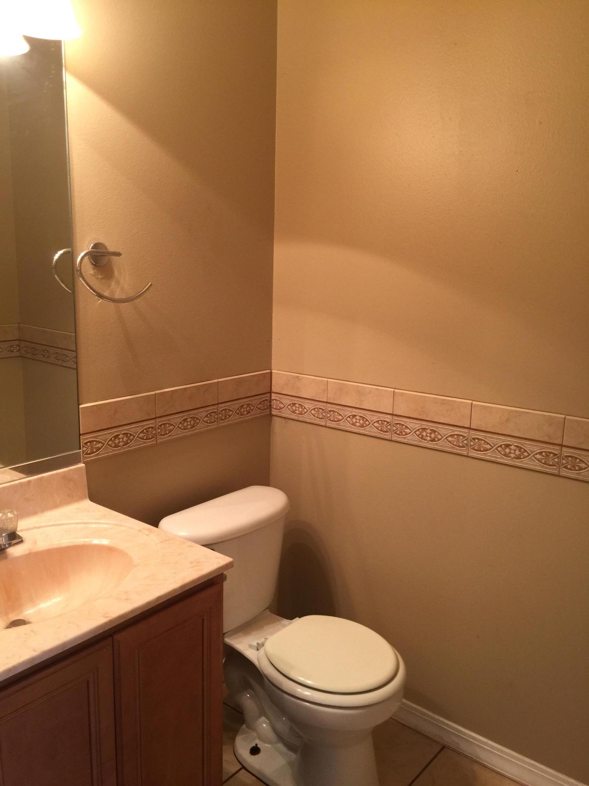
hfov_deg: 48.2
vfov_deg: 61.7
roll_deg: -0.7
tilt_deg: -11.2
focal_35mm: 29
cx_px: 294
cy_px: 393
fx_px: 658
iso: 40
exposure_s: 1/15
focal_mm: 4.15
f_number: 2.2
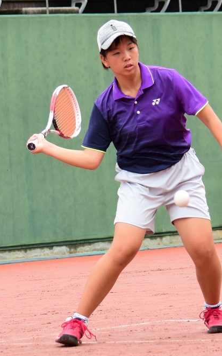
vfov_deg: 11.3
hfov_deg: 7.1
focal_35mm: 185
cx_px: 138
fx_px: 1791
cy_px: 179
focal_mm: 80
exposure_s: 1/1250
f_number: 4.5
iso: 500
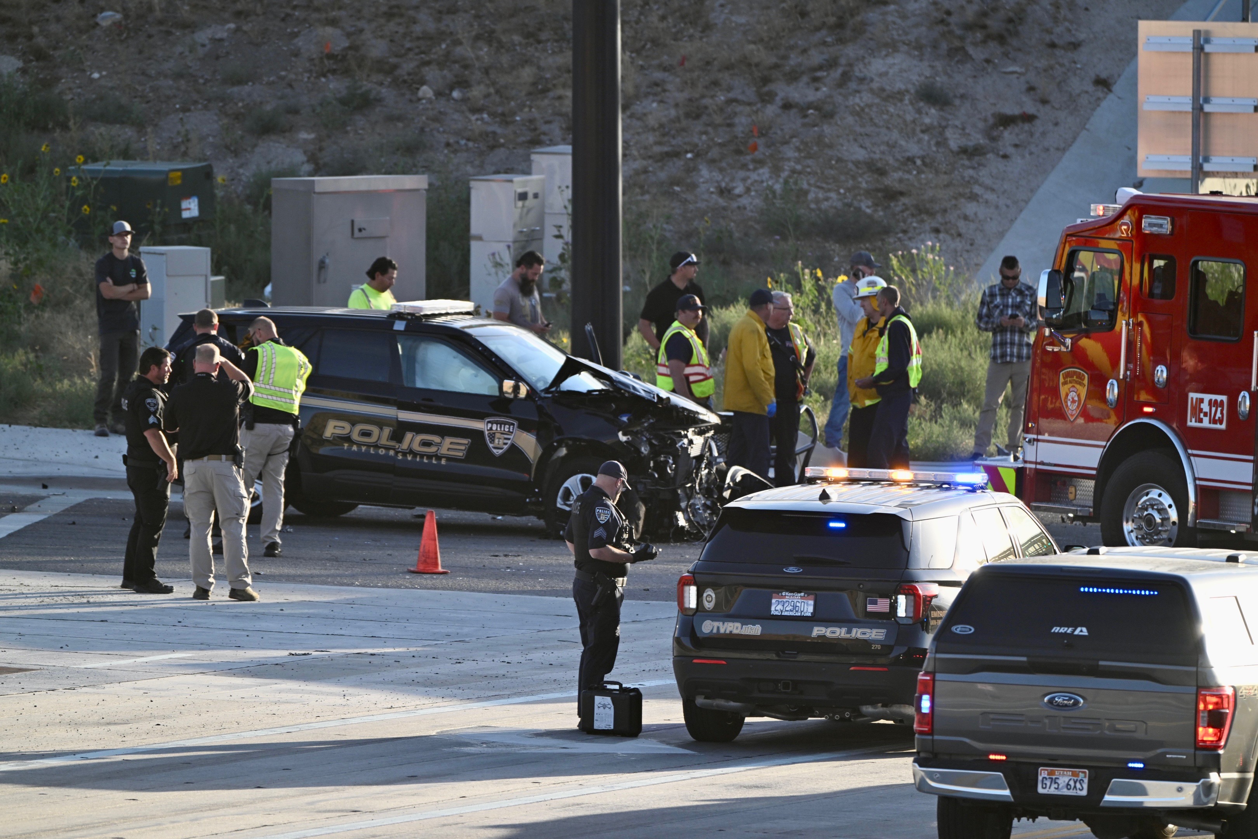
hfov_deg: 3.4
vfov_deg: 2.3
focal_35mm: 600
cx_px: 629
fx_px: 20965
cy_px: 420
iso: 450
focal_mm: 600
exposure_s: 1/500
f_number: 6.3
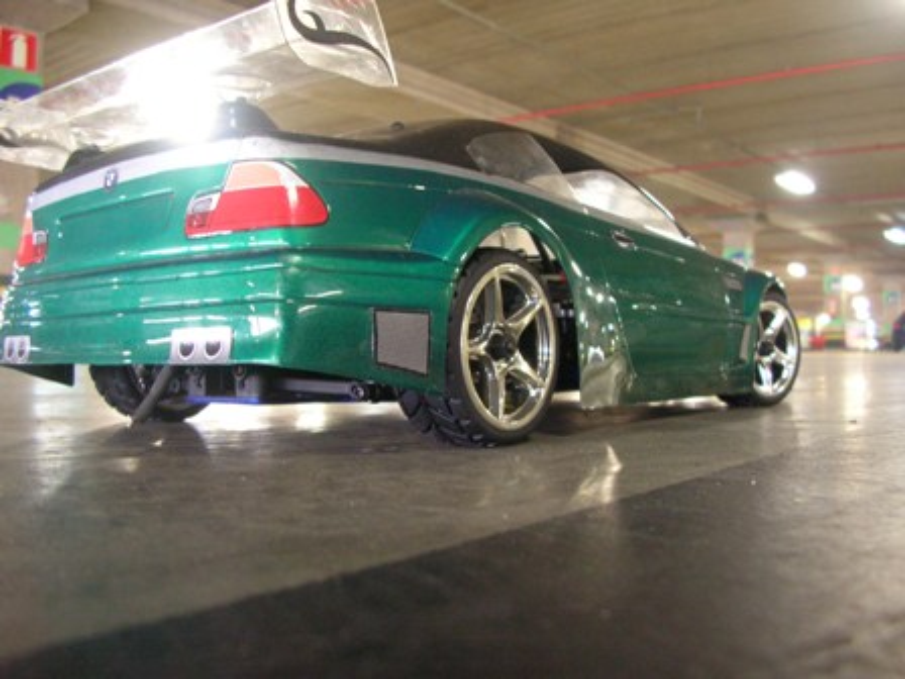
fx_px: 915
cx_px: 452
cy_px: 340
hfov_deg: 52.6
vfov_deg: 40.7
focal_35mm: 35
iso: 200
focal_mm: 5.8
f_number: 2.8
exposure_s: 1/1.6
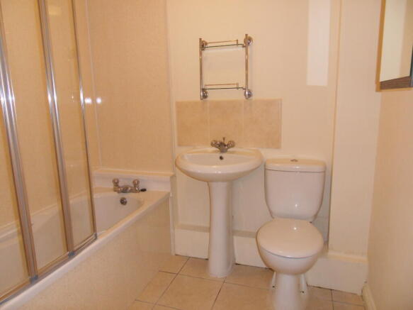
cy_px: 155
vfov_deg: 56.8
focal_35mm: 24
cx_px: 206
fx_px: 286
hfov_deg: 71.6
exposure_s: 1/30
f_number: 3.3
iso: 200
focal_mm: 4.2
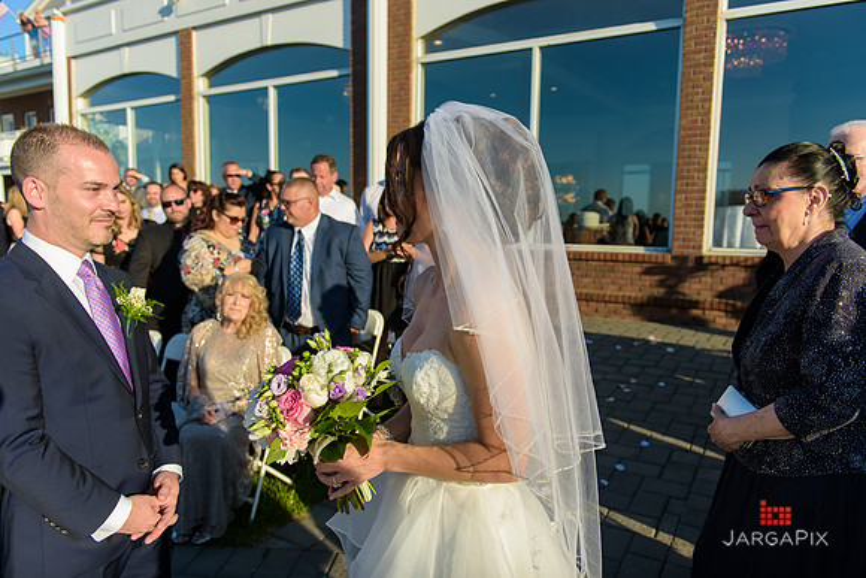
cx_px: 433
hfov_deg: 69.4
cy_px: 289
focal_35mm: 26
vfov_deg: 49.6
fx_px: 626
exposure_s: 1/1600
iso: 200
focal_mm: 26
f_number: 3.2
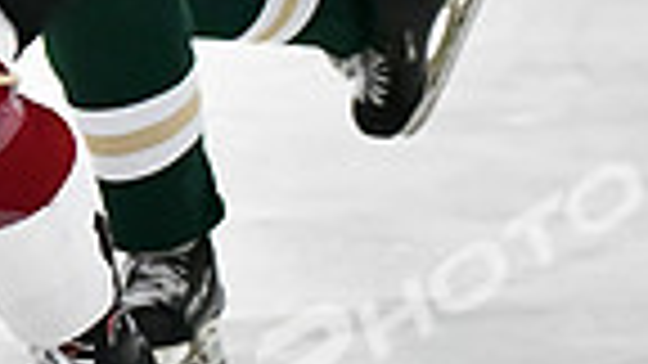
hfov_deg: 3.0
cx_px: -405
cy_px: 34
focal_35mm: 708
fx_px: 12165
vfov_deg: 1.7
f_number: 2.8
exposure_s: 1/1250
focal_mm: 112
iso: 8000
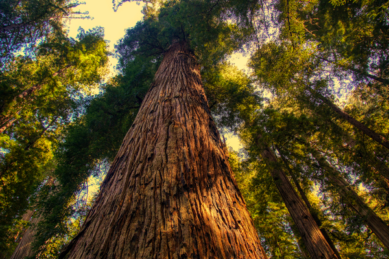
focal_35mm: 27
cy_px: 130
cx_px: 194
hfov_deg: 67.4
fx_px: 292
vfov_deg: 47.9
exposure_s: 1/60
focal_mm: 18
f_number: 4
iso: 200
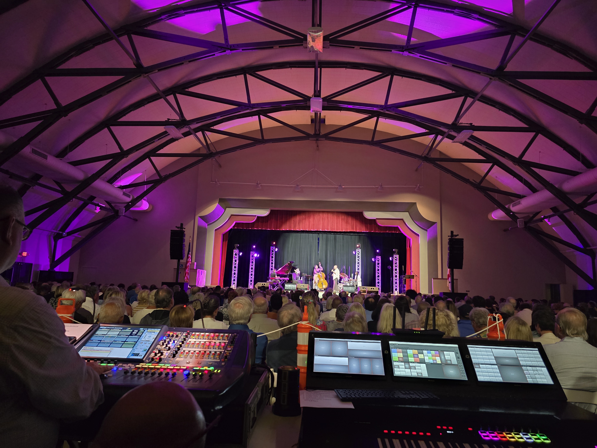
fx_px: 397
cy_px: 224
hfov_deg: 73.9
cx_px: 298
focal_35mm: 23
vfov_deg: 58.9
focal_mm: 6.3
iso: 1600
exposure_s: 1/40
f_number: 1.7
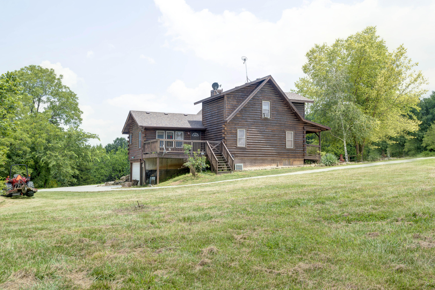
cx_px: 218
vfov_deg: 37.9
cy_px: 145
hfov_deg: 54.4
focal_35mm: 35
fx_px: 423
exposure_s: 1/60
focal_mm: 35
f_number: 6.7
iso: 100
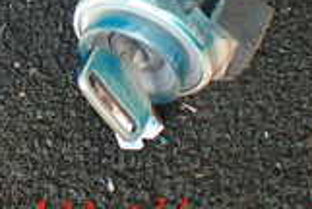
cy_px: -192
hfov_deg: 16.5
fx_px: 1007
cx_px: -105
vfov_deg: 10.9
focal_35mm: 116
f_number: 2.3
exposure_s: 1/125
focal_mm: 5.4
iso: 640
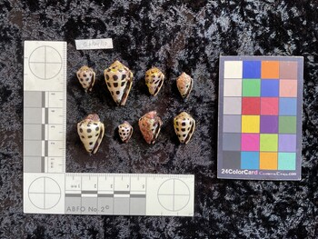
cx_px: 159
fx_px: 267
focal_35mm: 29
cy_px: 120
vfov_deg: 48.3
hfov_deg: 61.6
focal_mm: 3
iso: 40
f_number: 1.8
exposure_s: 1/50
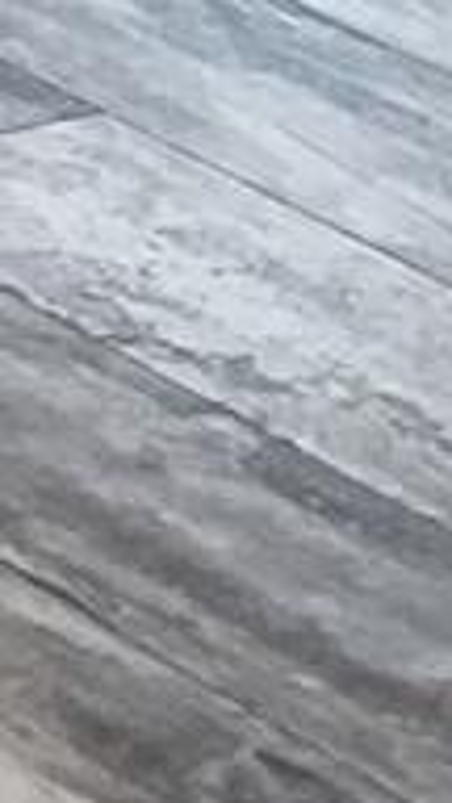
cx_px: -1674
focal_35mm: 337
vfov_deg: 6.0
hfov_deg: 3.4
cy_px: -1343
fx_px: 7180
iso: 40
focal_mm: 3
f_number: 1.8
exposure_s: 1/60
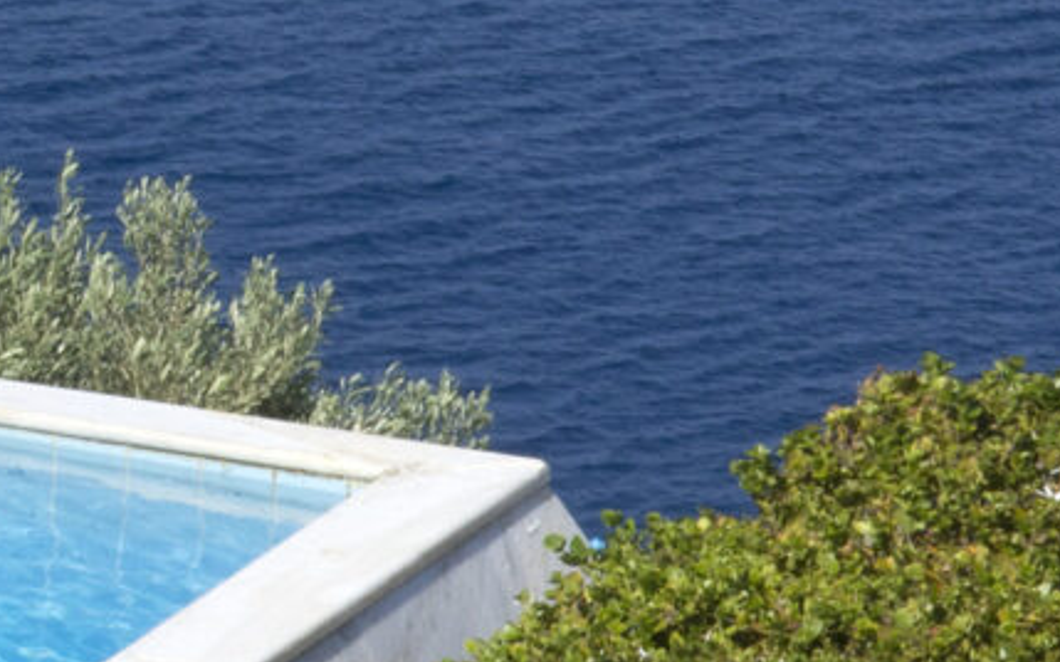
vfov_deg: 3.6
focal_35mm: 365
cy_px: -703
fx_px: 10543
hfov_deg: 5.5
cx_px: -1950
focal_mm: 40
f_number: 16
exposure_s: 1/160
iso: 200
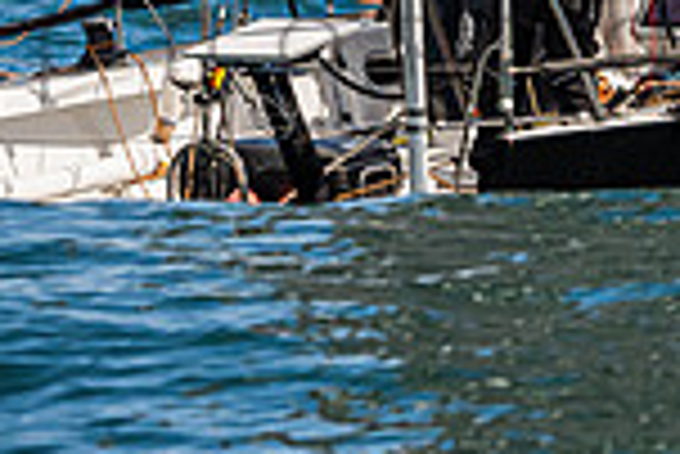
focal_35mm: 1048
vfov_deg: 1.3
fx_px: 19814
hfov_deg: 2.0
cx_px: 962
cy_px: -278
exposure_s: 1/4000
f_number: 5.6
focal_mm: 230
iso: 400
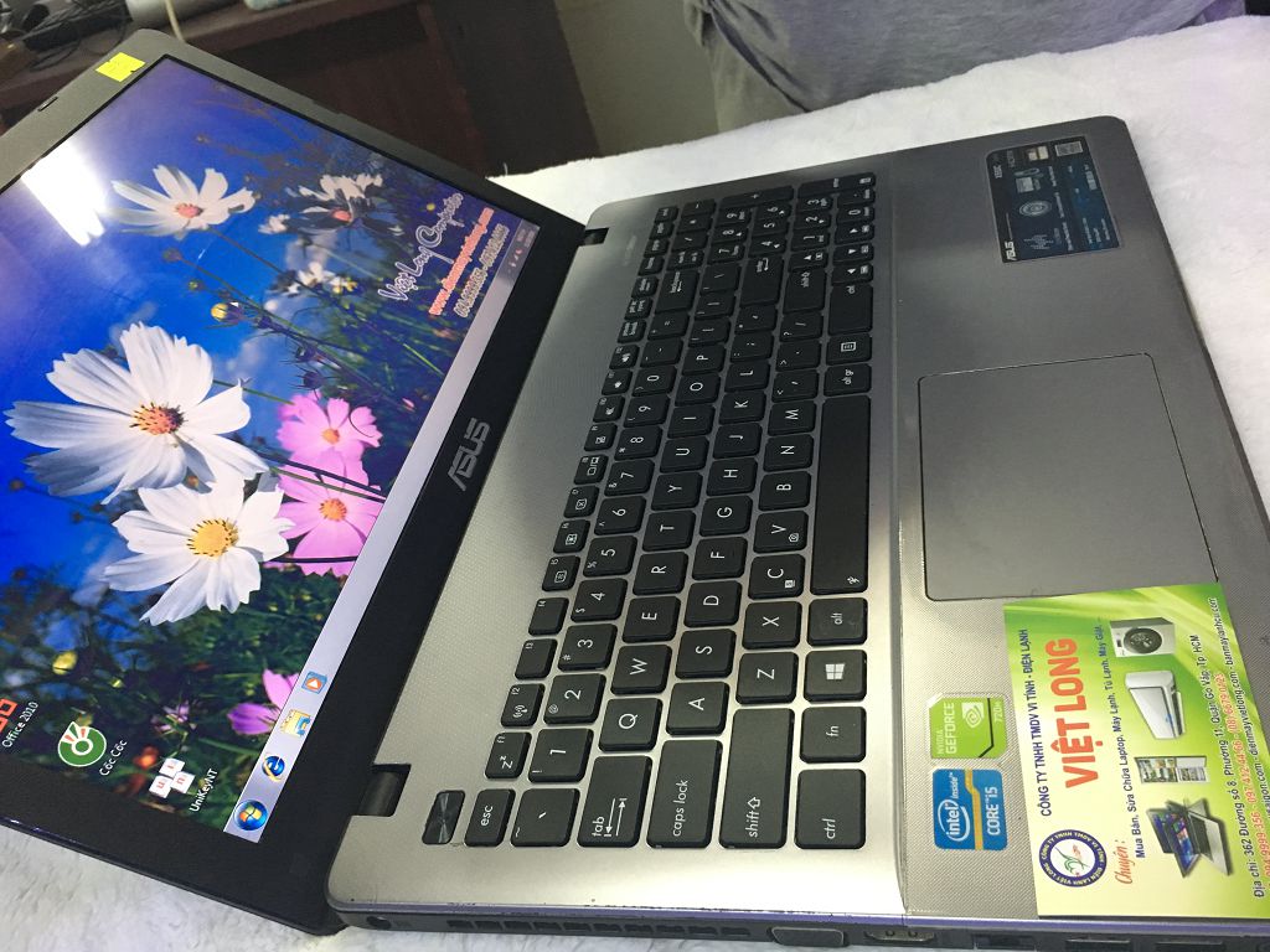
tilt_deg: -35.9
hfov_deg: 61.7
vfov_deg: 48.2
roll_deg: +18.4
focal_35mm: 29
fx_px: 1064
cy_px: 476
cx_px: 635
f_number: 2.2
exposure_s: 1/20
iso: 200
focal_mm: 4.15
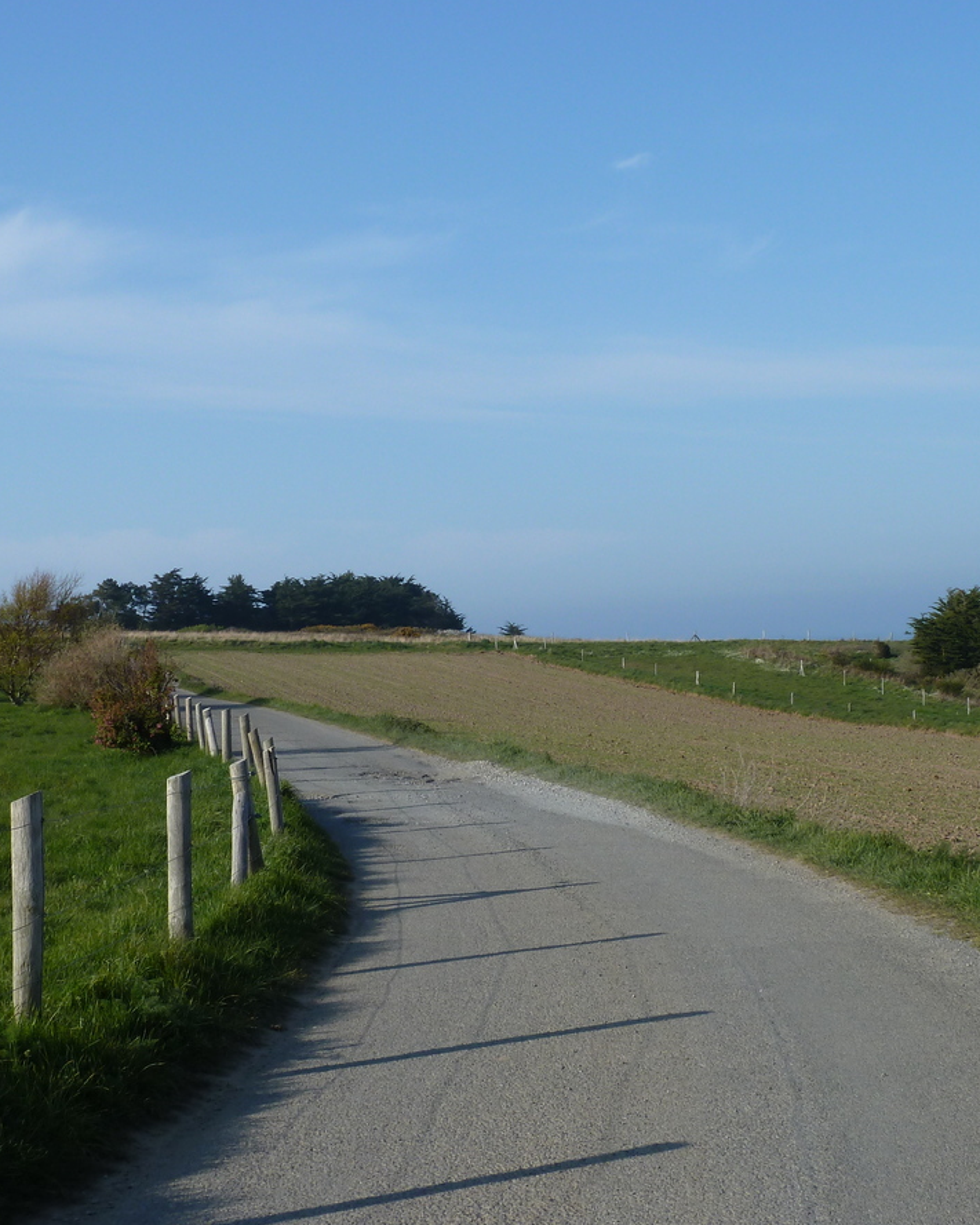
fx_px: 2103
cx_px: 426
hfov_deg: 26.2
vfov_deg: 32.5
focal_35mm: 58
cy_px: 613
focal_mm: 7.3
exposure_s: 1/400
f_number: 5
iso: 80
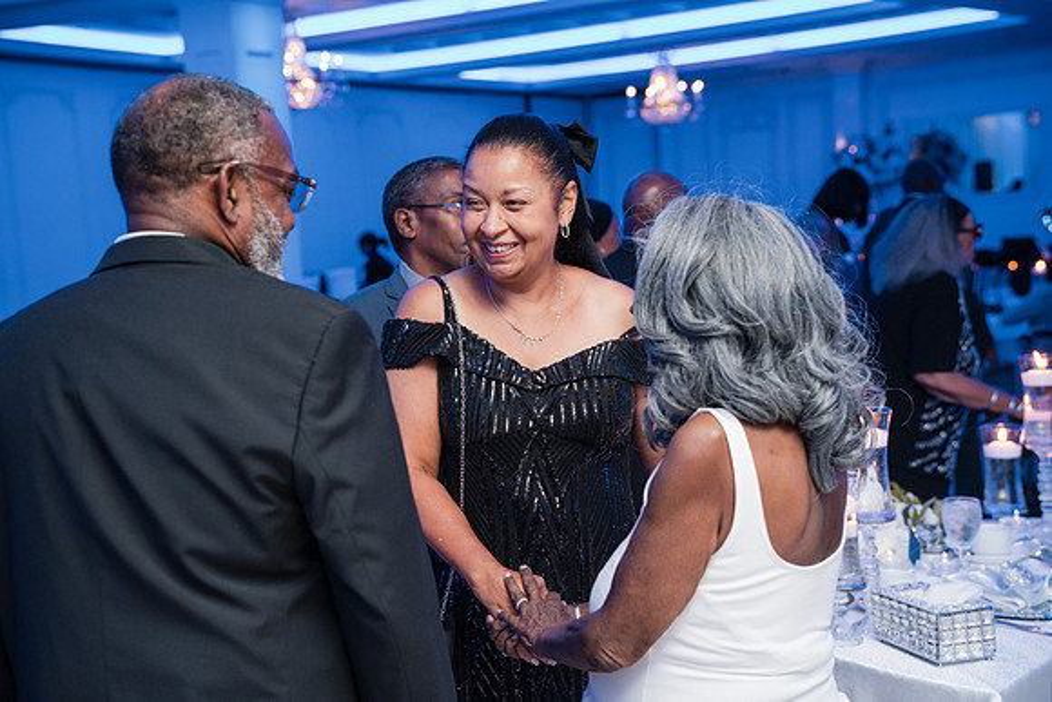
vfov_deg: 24.6
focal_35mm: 55
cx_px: 526
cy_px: 351
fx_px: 1608
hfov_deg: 36.2
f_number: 4
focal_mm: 55
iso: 3200
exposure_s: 1/250
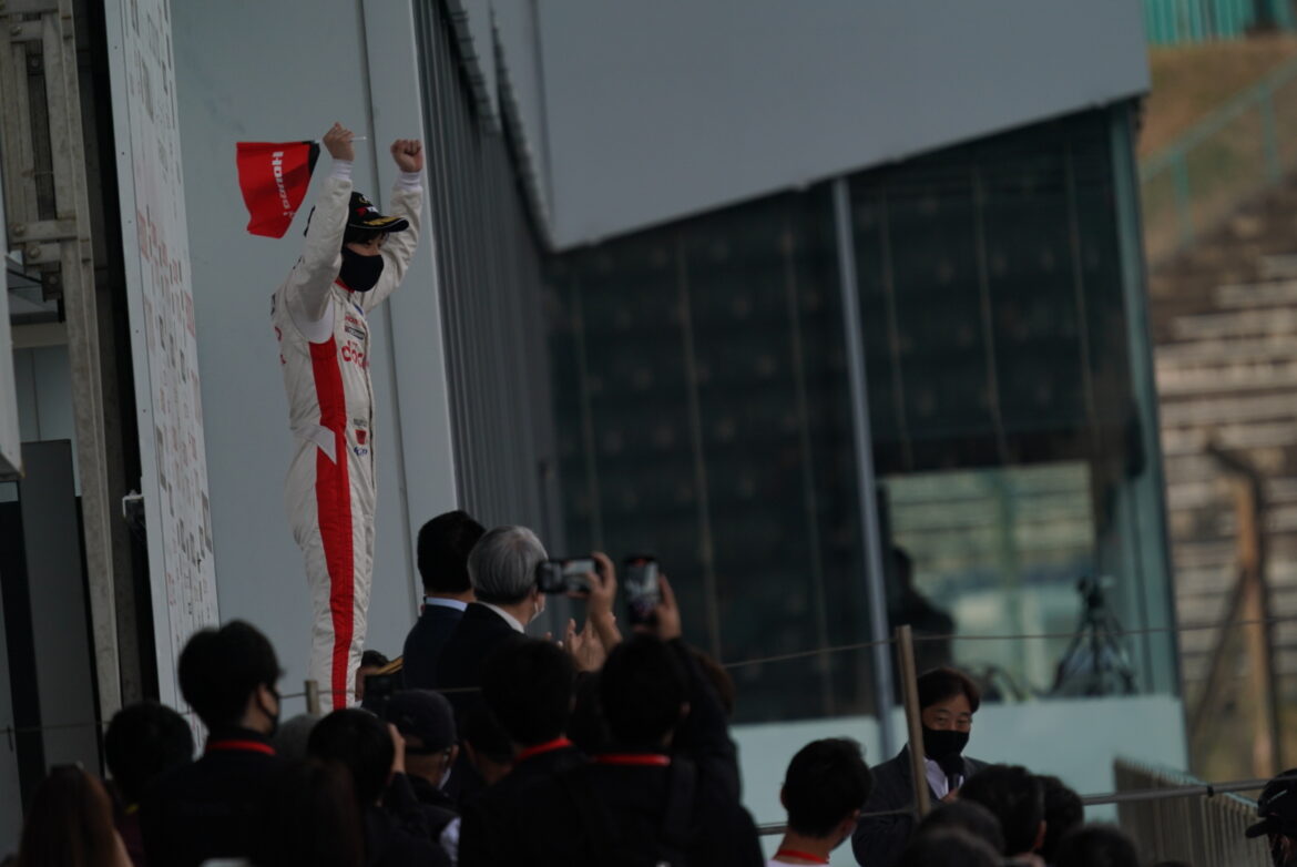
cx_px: 648
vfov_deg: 1.6
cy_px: 434
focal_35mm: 840
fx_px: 30285
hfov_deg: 2.5
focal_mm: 840
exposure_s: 1/400
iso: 500
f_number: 9
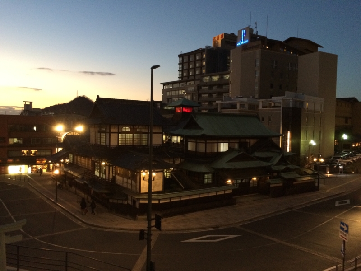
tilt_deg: -2.5
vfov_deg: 48.2
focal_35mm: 29
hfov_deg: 61.7
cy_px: 136
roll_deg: -0.6
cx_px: 180
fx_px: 302
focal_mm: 4.15
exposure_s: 1/15
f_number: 2.2
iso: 320
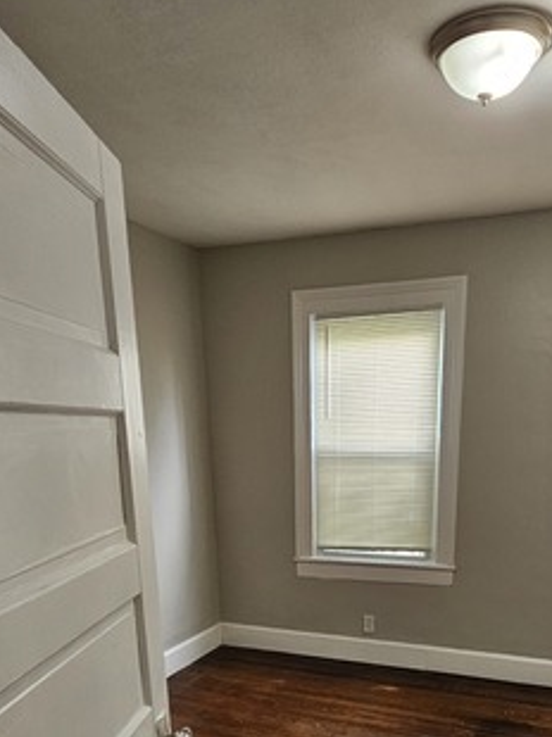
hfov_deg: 49.5
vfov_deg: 57.3
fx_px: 596
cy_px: 619
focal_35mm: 28
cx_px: 319
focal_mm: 2.2
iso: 250
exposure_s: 1/60
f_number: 2.2
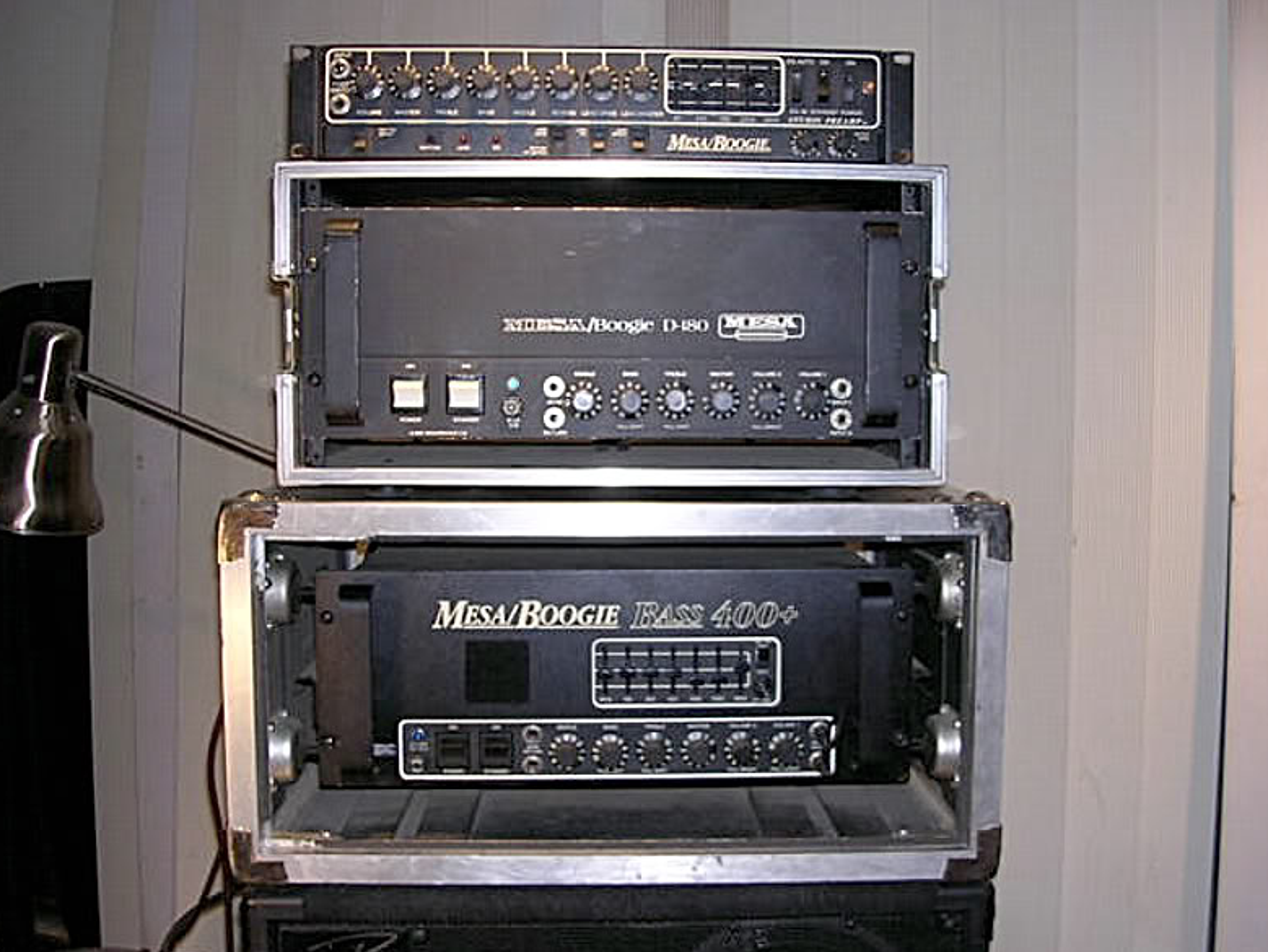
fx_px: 1429
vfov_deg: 36.8
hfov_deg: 47.8
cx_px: 641
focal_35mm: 39
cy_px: 472
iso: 100
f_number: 2.8
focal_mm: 5.8
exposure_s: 1/60.1
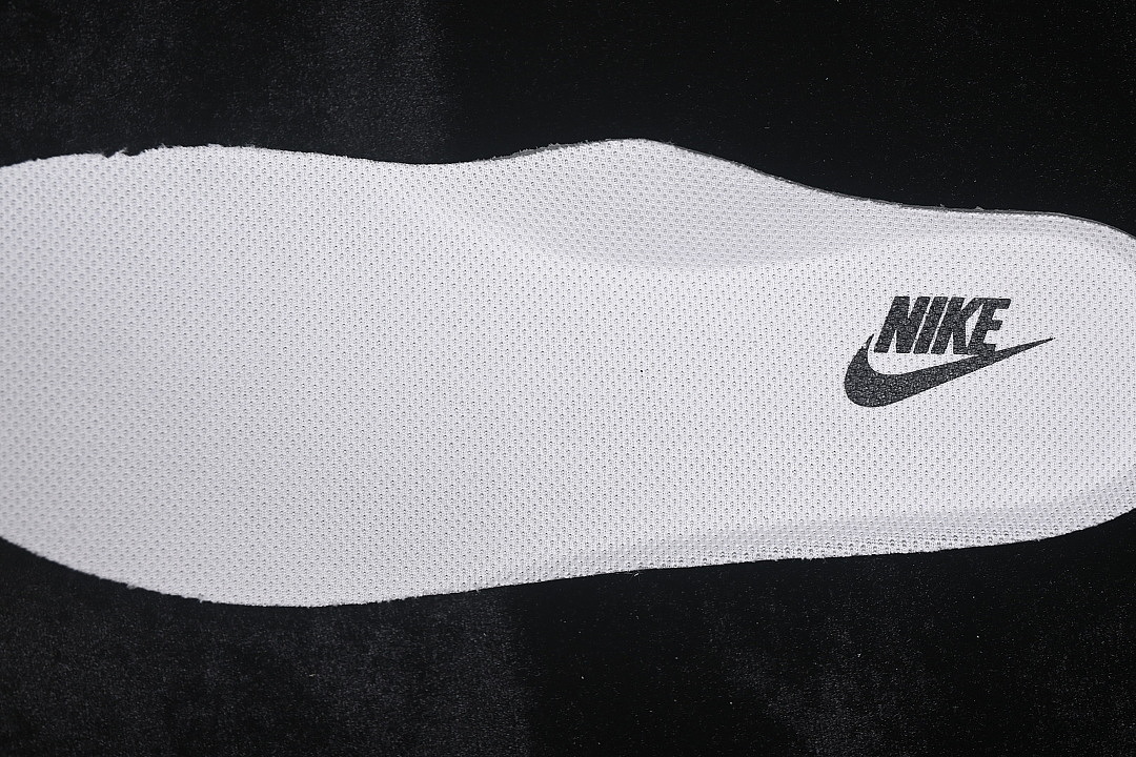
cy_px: 378
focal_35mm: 75
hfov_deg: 27.0
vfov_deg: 18.2
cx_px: 568
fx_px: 2366
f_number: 7.1
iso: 160
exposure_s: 1/80
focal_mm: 50
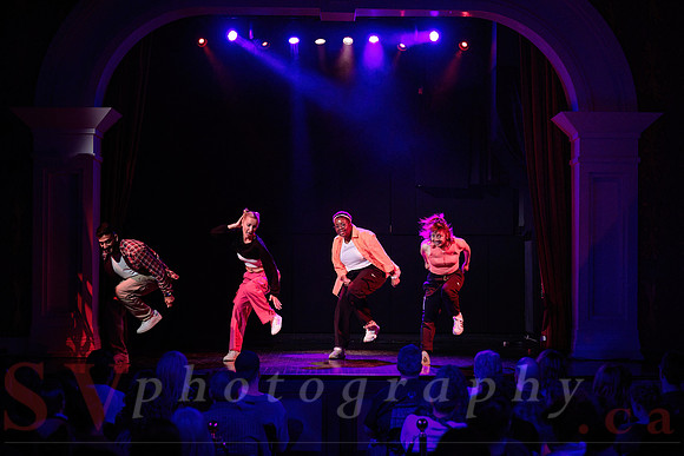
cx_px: 380
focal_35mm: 78
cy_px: 249
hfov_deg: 25.8
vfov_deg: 17.4
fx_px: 1490
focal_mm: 70
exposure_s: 1/160
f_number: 2.8
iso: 1600
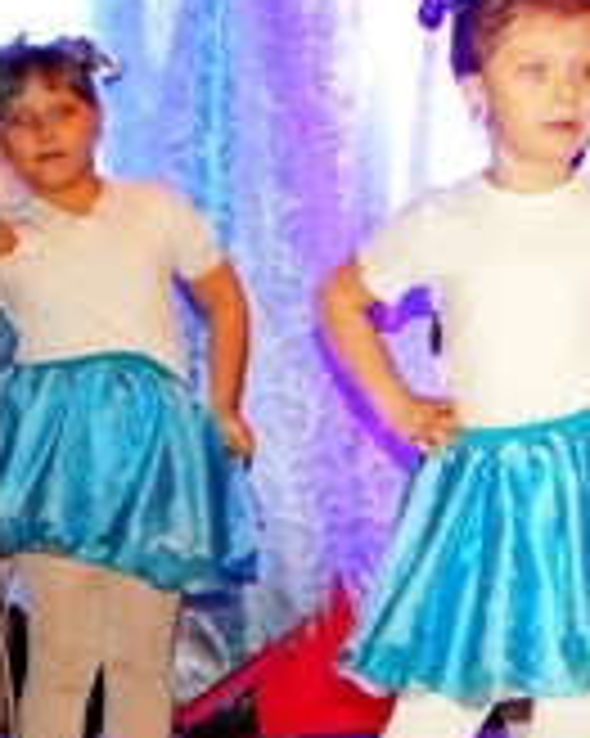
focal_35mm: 187
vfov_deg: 10.2
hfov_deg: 8.2
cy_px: -22
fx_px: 4085
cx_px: 554
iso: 450
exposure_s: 1/30
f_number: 3.7
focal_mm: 8.6
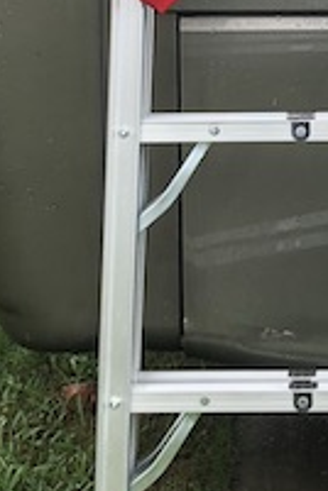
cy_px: 20
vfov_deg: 17.3
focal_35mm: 116
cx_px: 330
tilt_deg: -12.8
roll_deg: +0.0
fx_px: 1585
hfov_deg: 11.7
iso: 20
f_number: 1.8
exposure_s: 1/163
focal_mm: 4
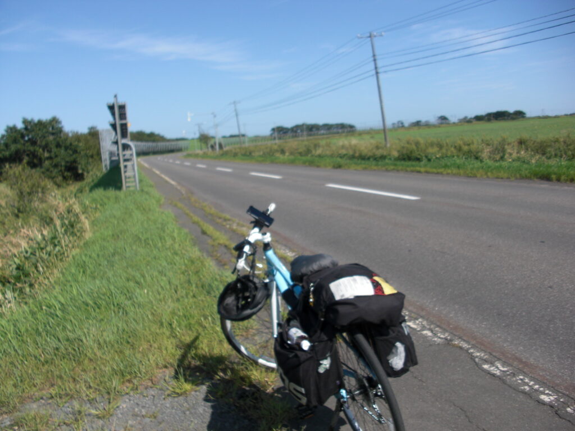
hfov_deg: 51.4
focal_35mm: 36
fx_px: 598
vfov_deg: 39.7
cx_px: 288
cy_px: 216
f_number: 2.8
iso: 50
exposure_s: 1/1000
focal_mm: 6.3
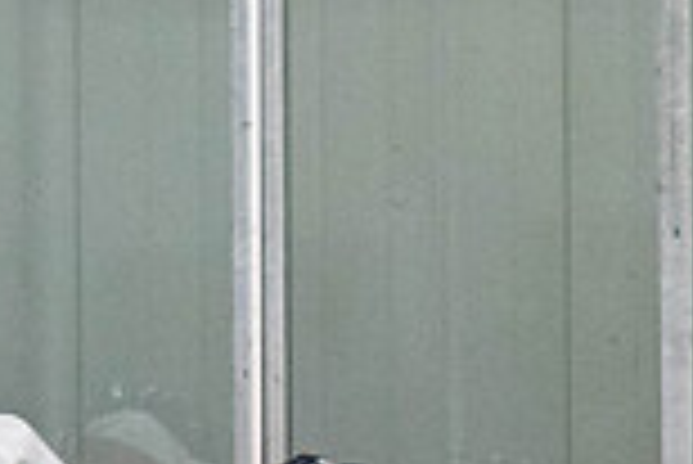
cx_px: 107
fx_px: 17707
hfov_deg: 2.2
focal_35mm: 919
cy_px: 930
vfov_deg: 1.5
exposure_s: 1/640
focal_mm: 125
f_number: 2.8
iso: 1600
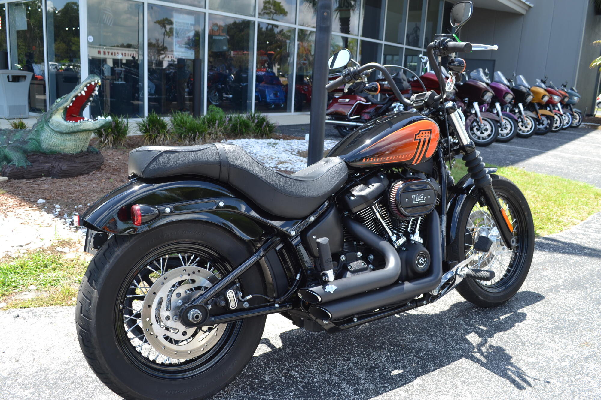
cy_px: 200
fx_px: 501
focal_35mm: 30
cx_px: 300
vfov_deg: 43.6
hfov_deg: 61.9
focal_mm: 20
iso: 110
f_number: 5.6
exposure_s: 1/125
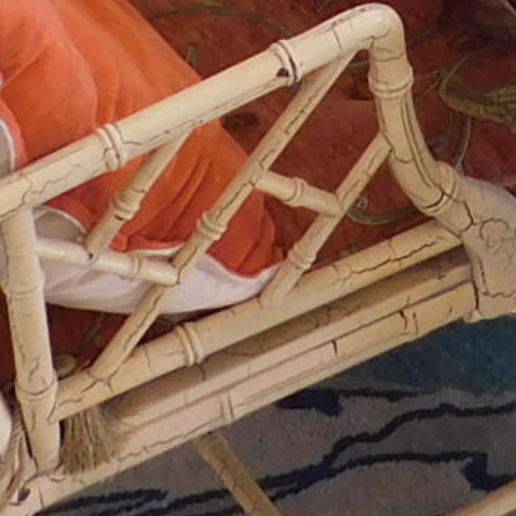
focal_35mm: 175
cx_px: 677
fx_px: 2951
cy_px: -821
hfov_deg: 9.8
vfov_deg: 8.8
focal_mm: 4
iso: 125
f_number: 3
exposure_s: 1/30
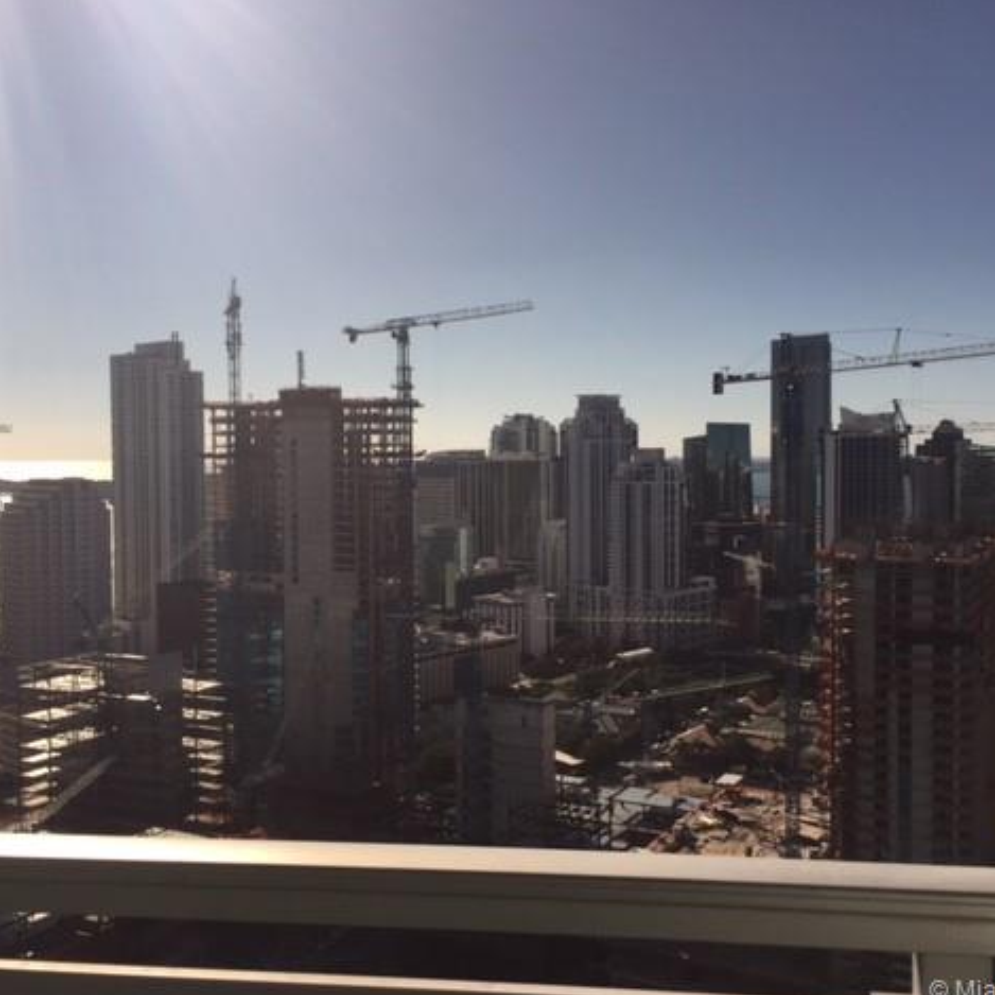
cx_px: 539
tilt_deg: -3.0
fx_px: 1138
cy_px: 501
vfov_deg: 47.2
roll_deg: +0.0
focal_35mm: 35
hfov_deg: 47.2
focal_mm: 4.15
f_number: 2.2
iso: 32
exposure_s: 1/4950
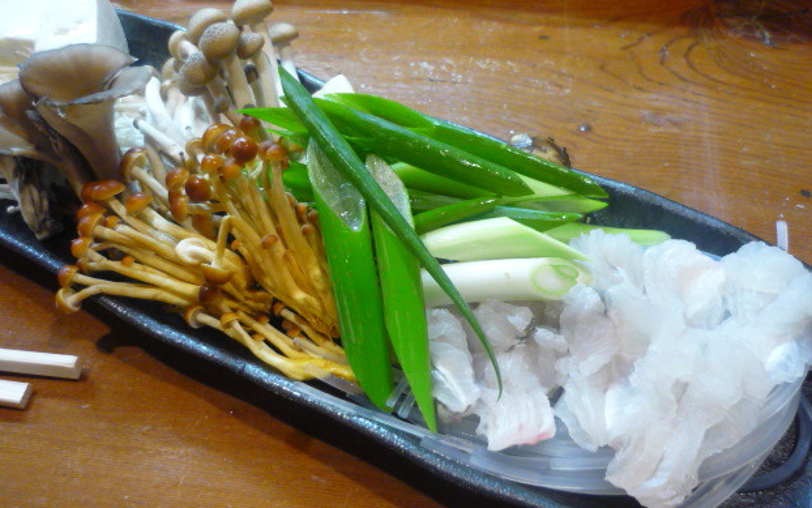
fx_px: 797
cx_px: 401
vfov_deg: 35.4
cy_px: 253
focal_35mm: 36
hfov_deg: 54.0
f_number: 2.8
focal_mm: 5.5
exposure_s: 1/15
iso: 400
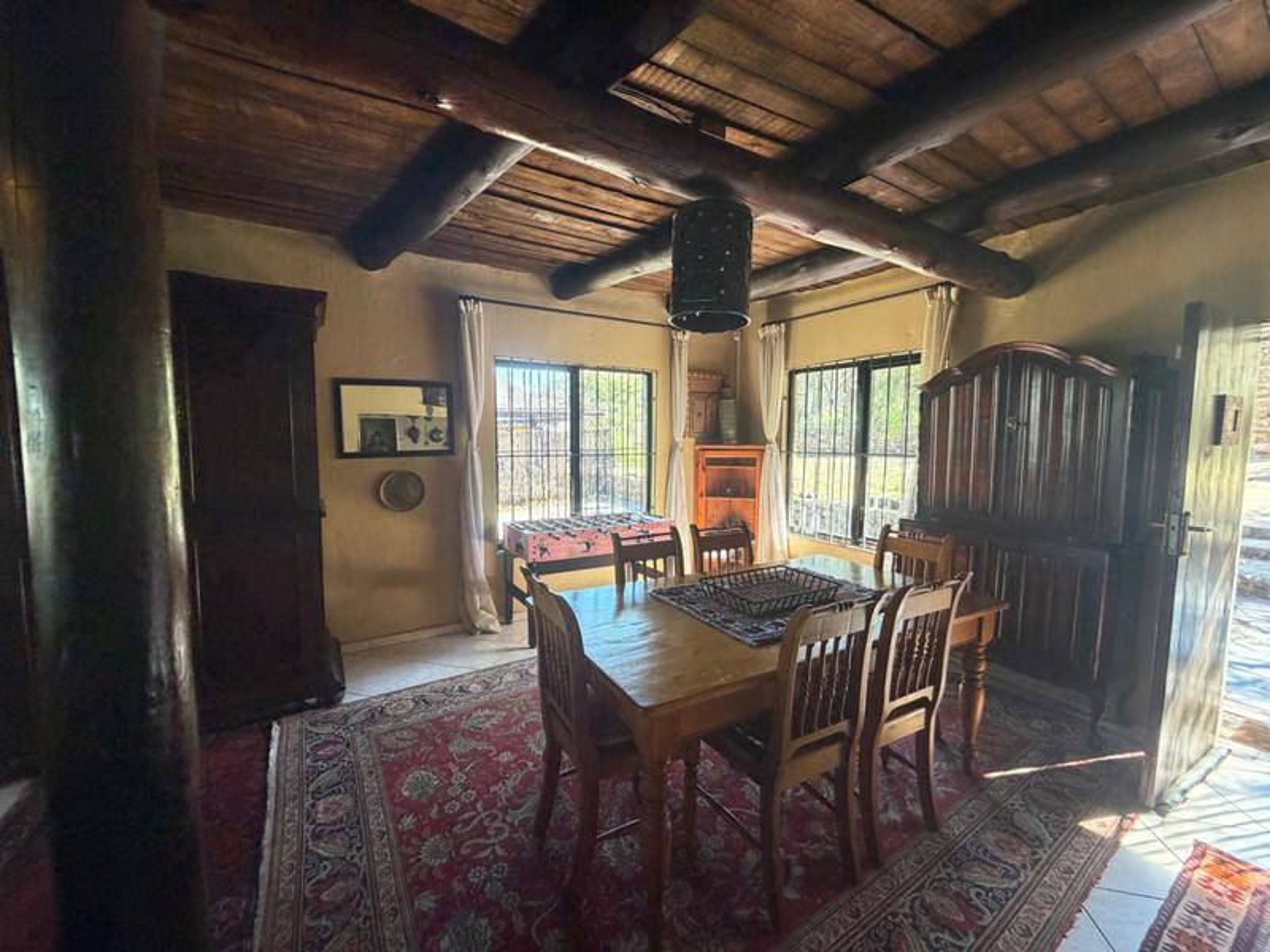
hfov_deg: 102.1
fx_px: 514
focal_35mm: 14
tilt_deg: -3.5
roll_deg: +0.6
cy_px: 476
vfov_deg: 85.7
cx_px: 635
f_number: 2.2
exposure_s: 1/66
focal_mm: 2.22
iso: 320
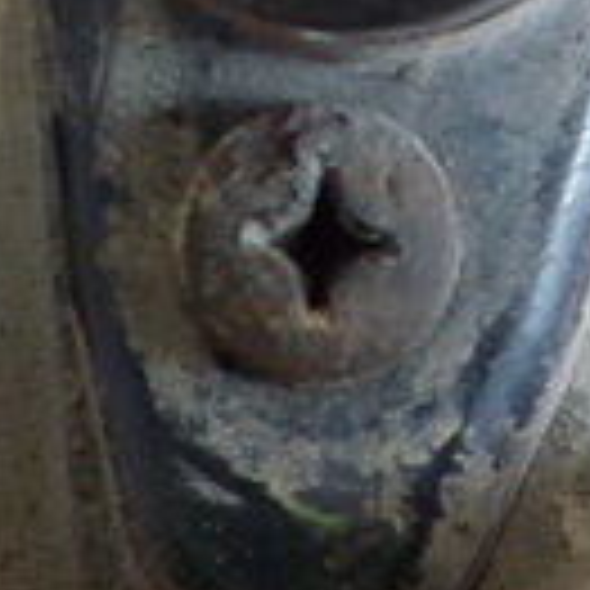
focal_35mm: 130
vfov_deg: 12.9
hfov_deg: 13.4
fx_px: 2507
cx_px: 432
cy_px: -194
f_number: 3.3
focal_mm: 4.1
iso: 180
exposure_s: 1/30
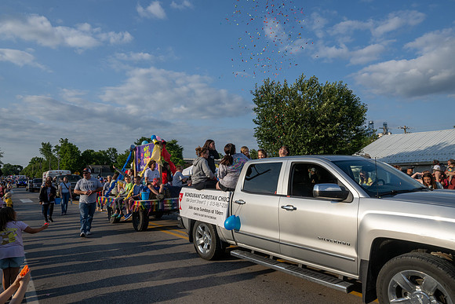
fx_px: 303
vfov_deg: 53.2
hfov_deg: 73.7
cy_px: 152
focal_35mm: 24
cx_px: 228
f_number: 16
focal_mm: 24
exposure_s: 1/250
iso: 250
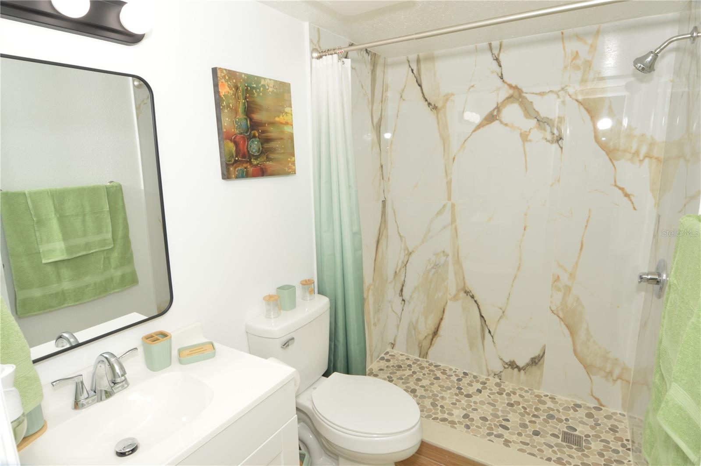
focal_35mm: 18
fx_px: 350
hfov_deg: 90.1
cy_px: 233
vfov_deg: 67.3
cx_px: 350
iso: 400
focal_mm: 12
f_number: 10
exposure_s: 1/80
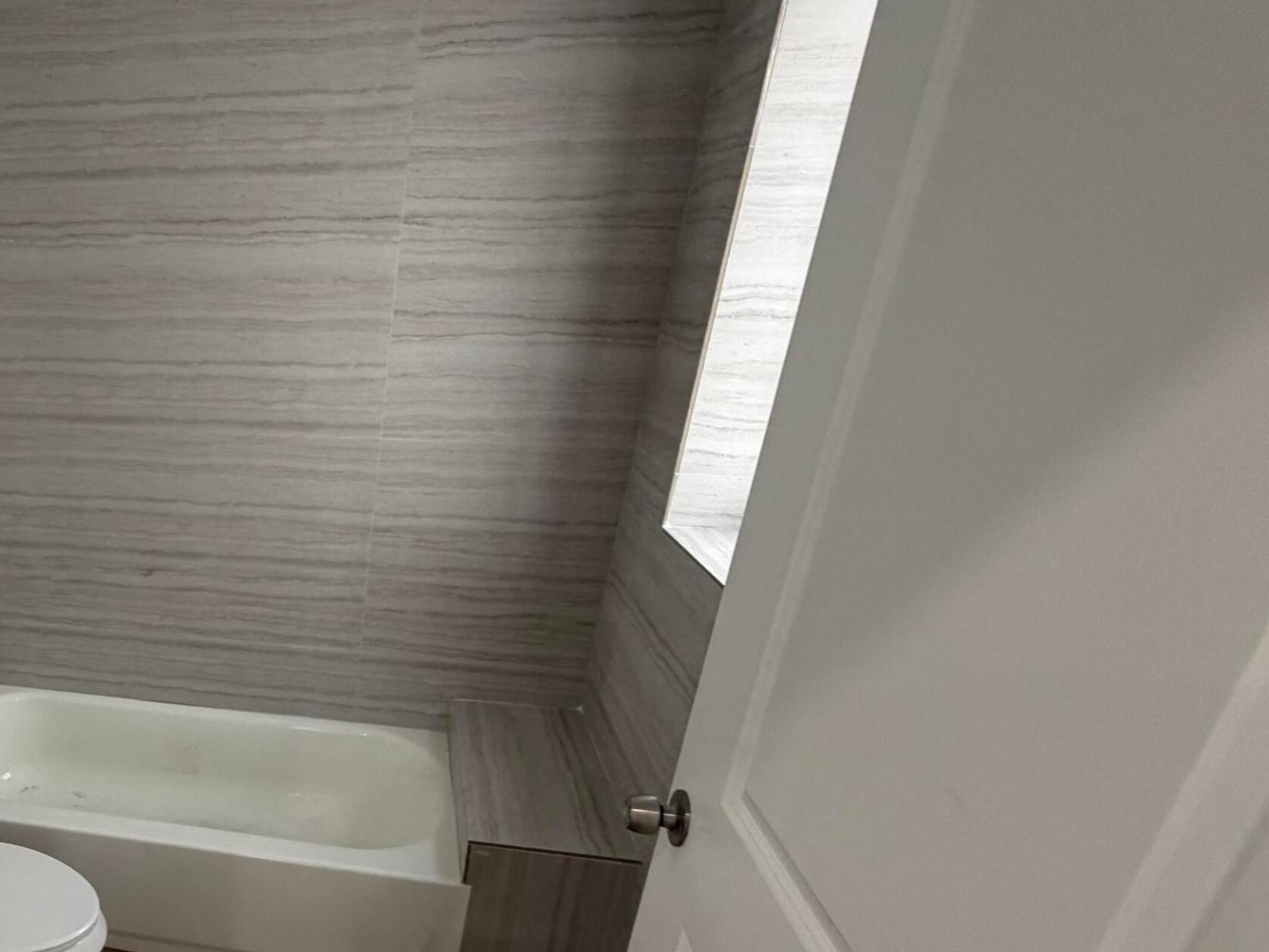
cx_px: 161
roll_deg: -0.2
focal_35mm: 25
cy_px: 679
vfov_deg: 53.1
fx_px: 917
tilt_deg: -23.5
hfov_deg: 60.4
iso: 320
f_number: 2.2
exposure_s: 1/121
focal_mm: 2.22
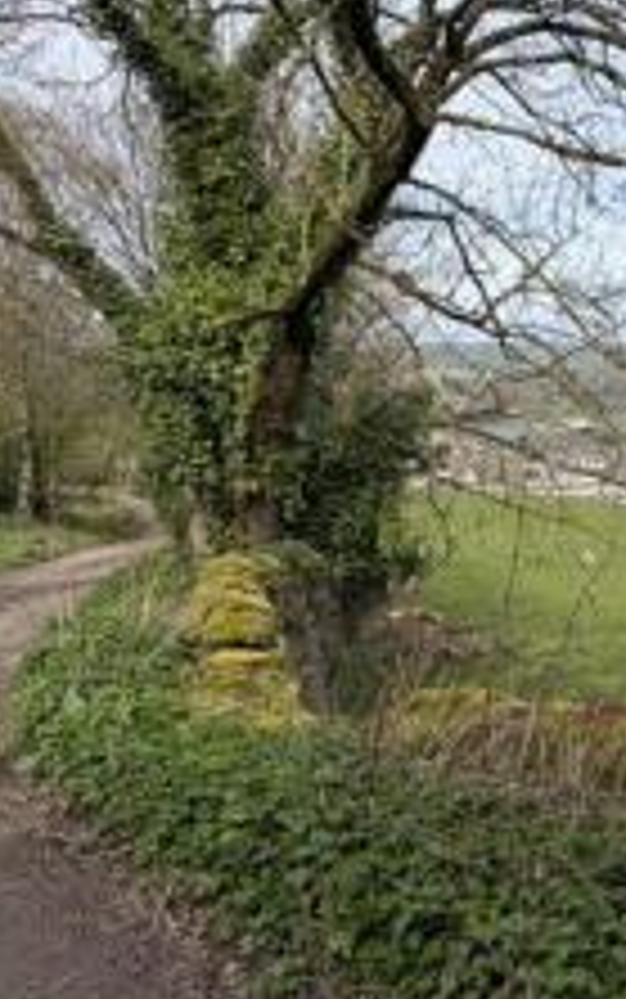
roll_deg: +3.0
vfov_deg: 50.4
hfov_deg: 28.9
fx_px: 1063
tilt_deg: -8.2
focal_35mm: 39
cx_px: 727
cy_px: 520
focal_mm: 2.22
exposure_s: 1/1256
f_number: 2.2
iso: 50
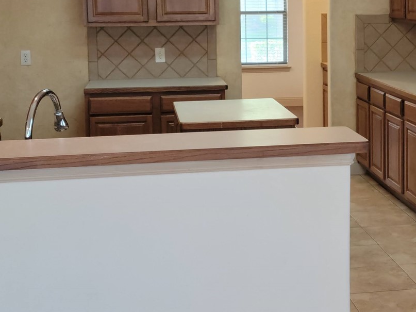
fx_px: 853
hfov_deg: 27.1
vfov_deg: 20.5
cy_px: 76
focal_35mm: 71
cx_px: 310
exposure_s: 1/40
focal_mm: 5.9
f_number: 2
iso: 250
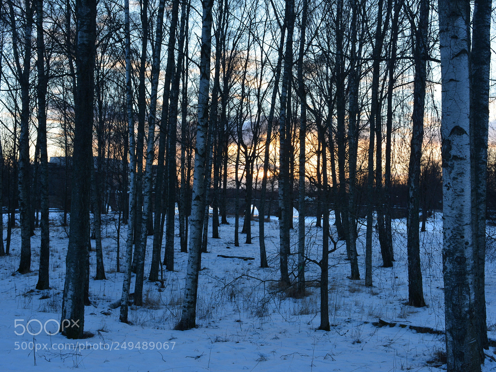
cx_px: 273
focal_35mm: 38
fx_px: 538
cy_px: 186
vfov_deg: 38.2
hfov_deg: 49.4
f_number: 10
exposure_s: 1/60
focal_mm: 23
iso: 360
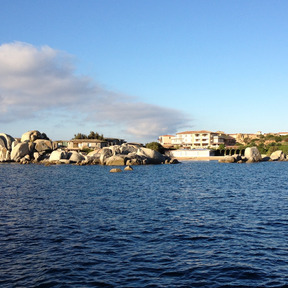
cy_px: 143
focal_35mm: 50
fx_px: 471
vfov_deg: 34.0
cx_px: 159
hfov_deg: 34.0
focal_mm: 4.28
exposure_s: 1/1175
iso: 64
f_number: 2.4
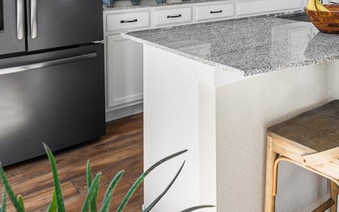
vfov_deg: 26.3
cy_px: -32
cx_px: 304
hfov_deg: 41.5
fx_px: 410
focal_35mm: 44
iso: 125
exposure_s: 1/2
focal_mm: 16.5
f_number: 8
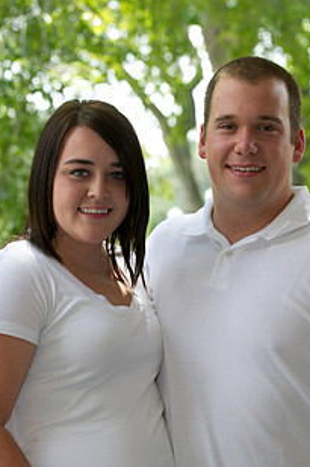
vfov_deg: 15.6
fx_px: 1698
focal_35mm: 131
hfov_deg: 10.4
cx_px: 182
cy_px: 313
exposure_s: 1/125
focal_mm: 90
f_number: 4.5
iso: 200
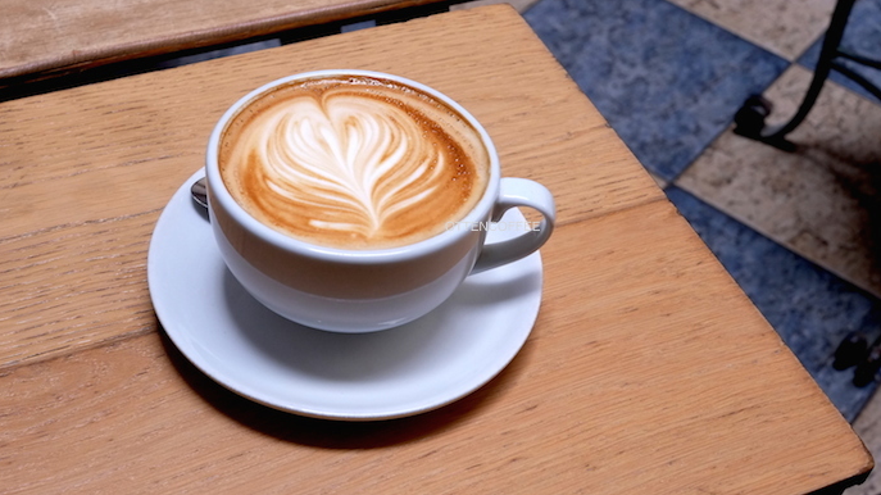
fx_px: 1168
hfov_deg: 41.2
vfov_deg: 23.9
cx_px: 373
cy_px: 251
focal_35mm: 50
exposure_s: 1/125
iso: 1000
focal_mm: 27
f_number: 7.1
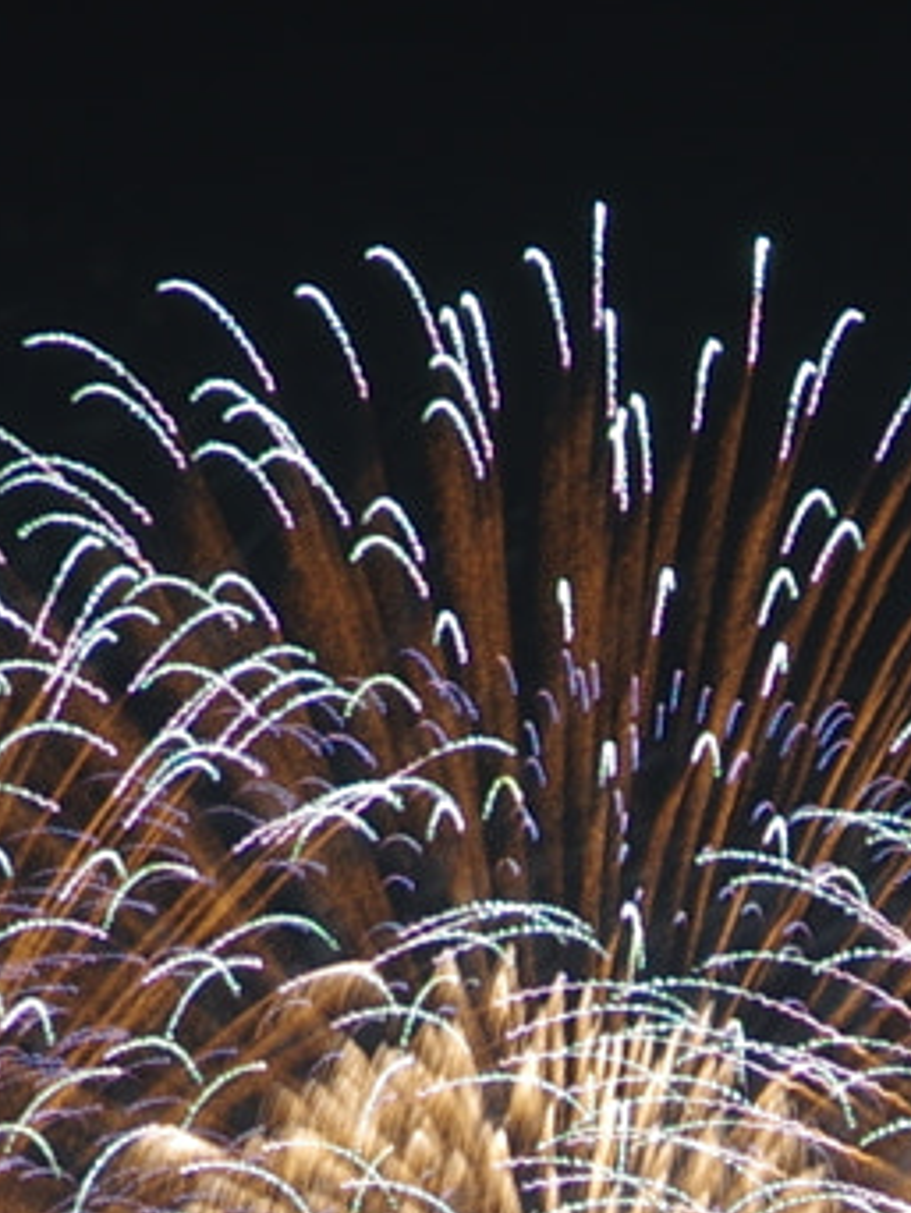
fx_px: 25584
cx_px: 964
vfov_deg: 2.7
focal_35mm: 730
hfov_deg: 2.0
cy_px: 1805
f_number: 5.6
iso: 100
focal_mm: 85
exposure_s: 1.6
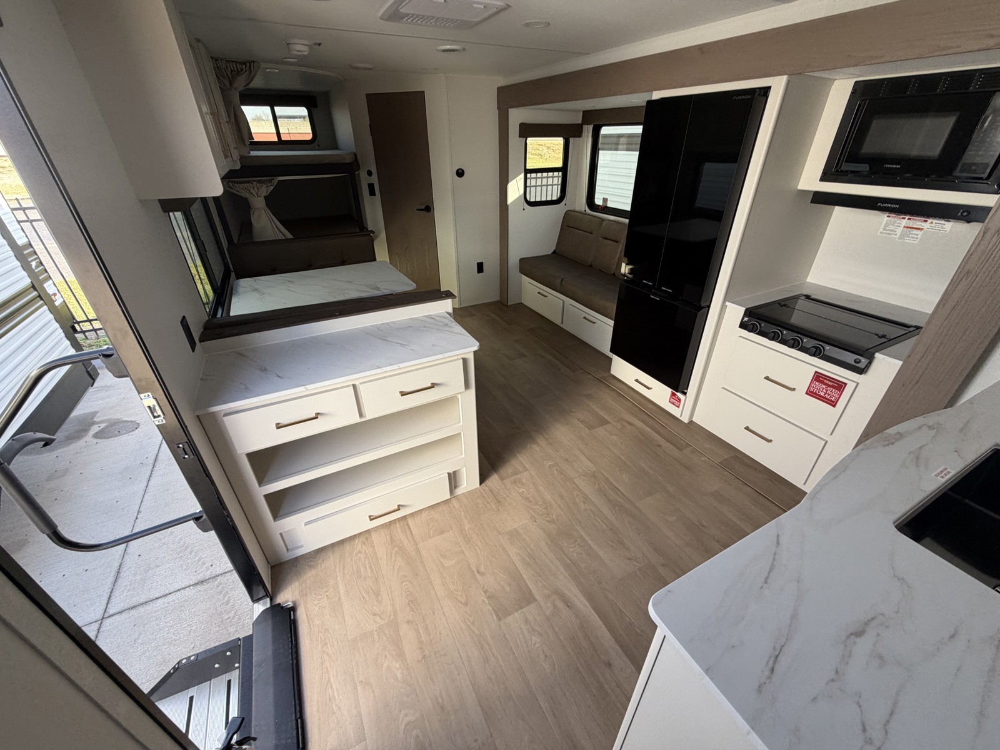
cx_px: 500
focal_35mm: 14
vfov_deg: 85.7
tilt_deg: -32.5
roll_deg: +2.3
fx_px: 404
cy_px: 375
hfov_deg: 102.1
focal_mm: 2.22
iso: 80
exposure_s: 1/121
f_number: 2.2
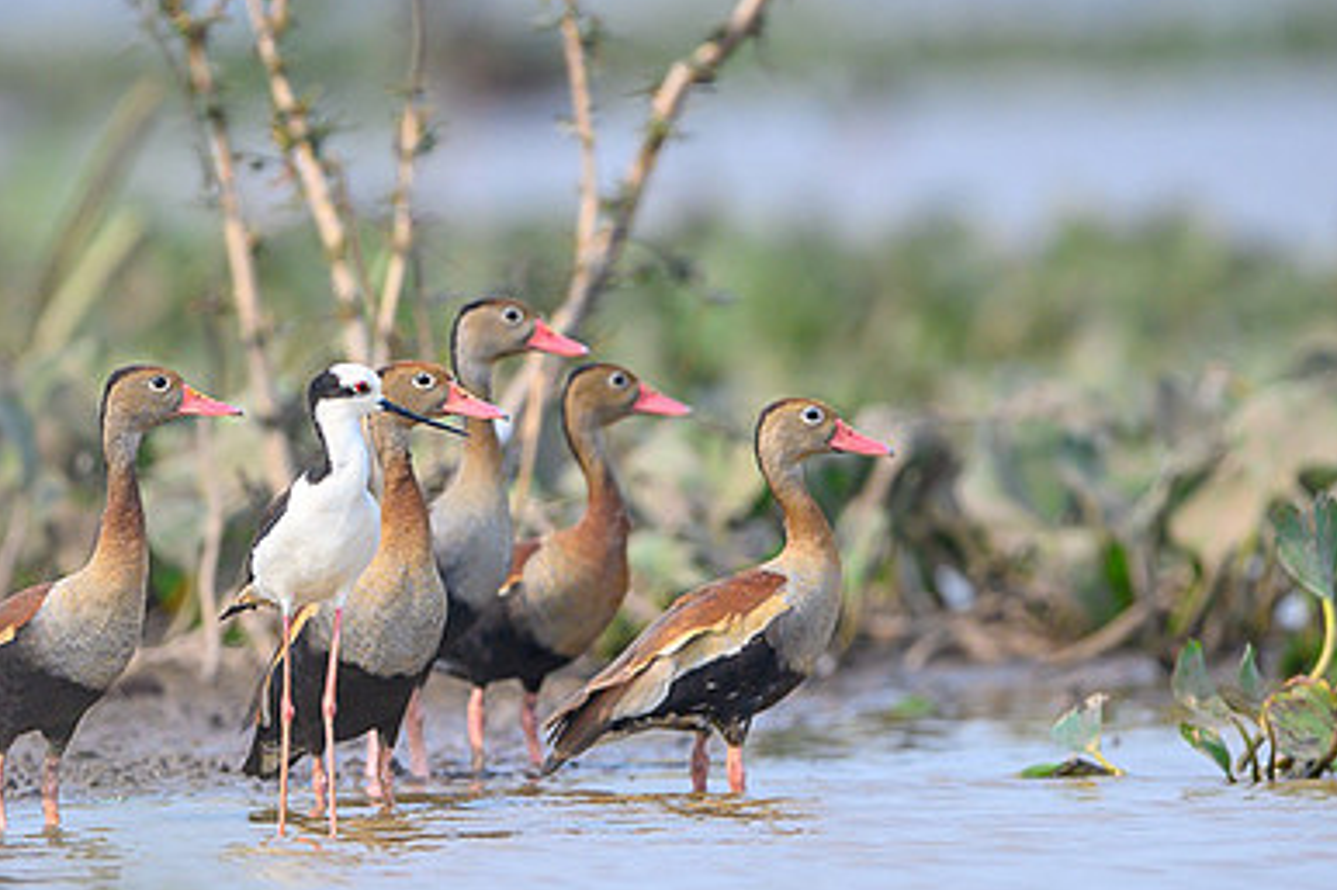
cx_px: 499
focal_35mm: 1322
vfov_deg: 1.0
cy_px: 462
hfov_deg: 1.6
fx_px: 49074
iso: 400
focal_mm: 500
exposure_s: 1/3200
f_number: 4
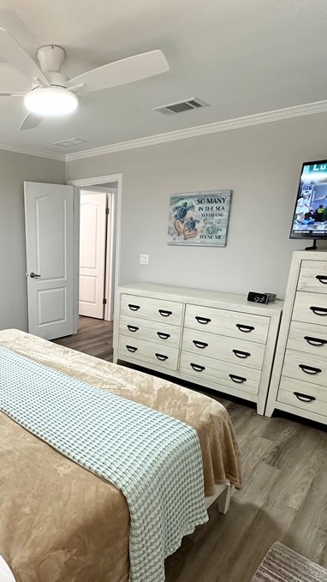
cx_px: 62
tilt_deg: -15.2
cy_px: 325
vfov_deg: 78.4
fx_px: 354
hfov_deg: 46.7
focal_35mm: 23
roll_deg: +0.2
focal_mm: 2.22
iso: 250
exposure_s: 1/120
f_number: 2.2
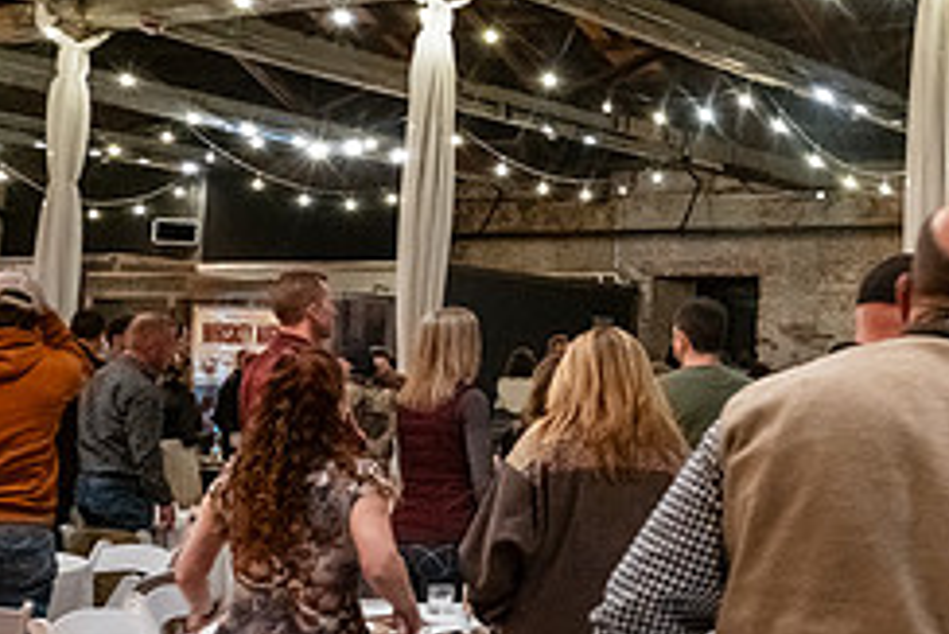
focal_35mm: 57
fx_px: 1503
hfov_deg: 31.1
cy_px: 305
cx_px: 1050
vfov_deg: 23.8
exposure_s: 1/40
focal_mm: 24
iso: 6400
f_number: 6.3
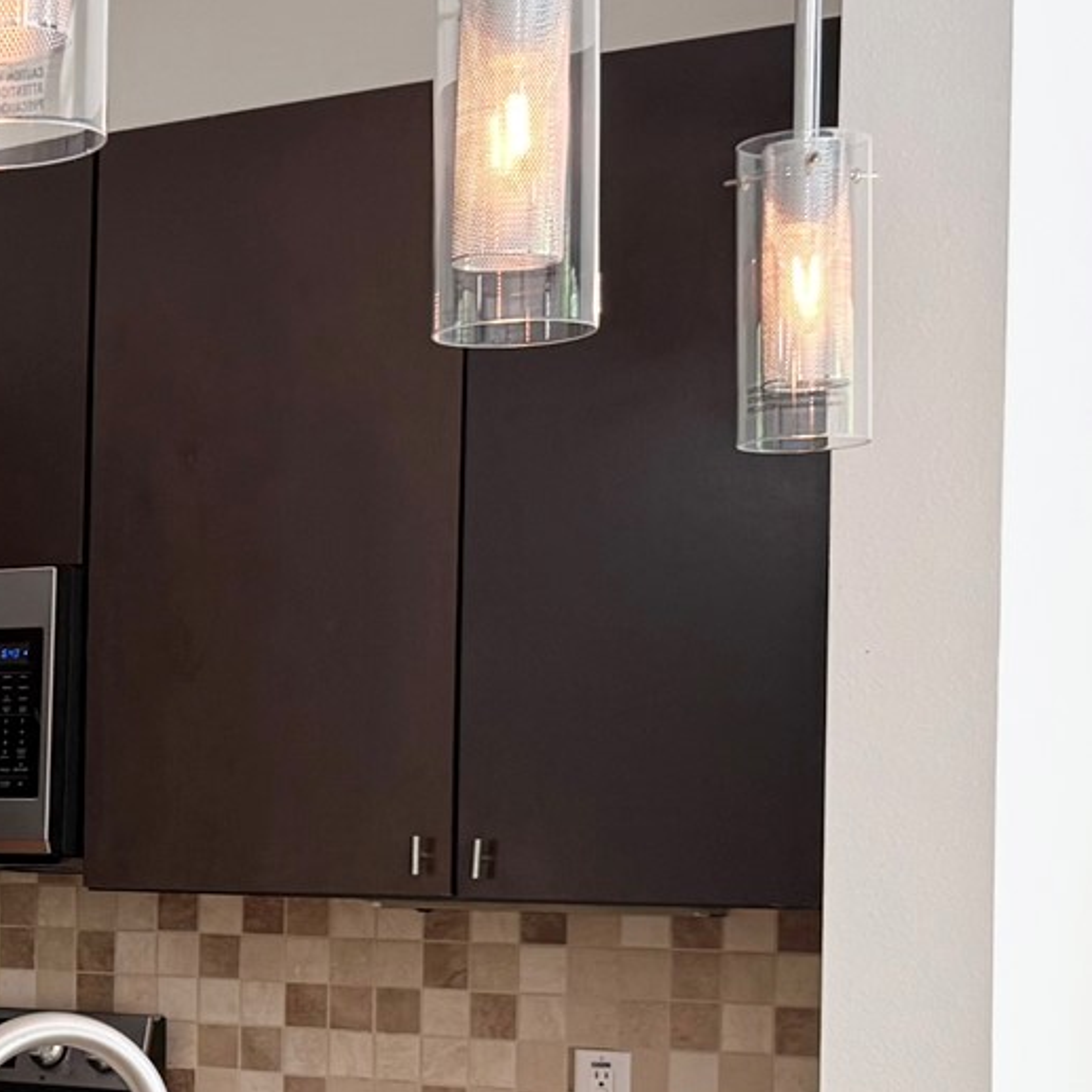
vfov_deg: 20.5
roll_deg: -1.0
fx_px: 2998
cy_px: 843
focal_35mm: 84
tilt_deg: +0.0
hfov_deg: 18.4
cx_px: -536
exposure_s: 1/120
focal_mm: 6.76
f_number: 1.78
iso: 125
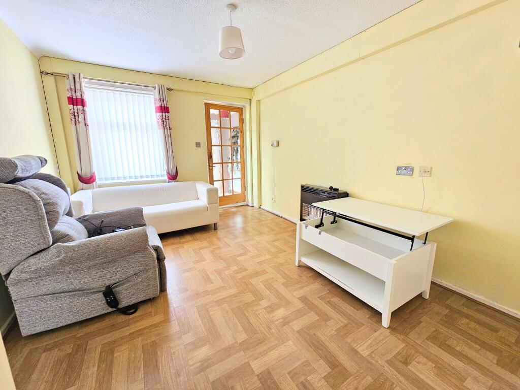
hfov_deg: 106.2
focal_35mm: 13
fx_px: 195
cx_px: 260
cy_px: 195
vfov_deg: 89.9
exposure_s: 1/50
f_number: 2.2
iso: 250
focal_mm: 2.2
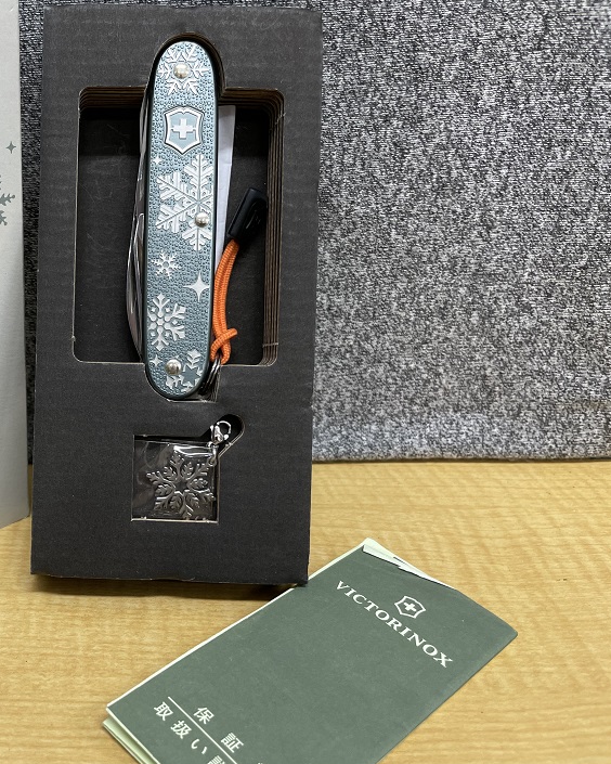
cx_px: 74
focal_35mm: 36
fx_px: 814
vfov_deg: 50.3
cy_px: 383
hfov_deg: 38.6
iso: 64
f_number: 1.6
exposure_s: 1/52
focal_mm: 4.2
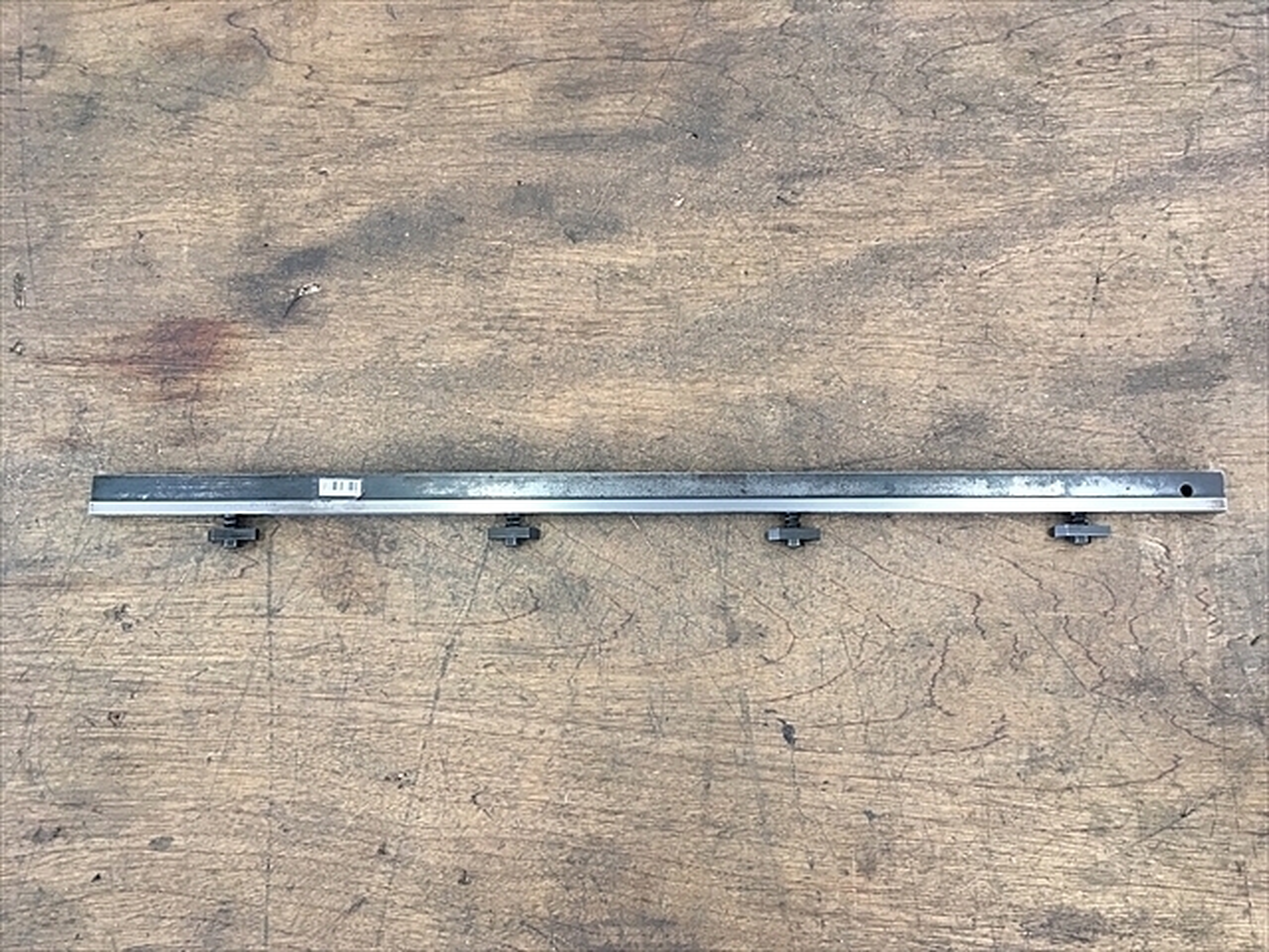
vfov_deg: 48.2
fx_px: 1063
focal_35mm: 29
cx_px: 634
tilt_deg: -78.8
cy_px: 476
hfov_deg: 61.7
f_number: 2.2
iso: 64
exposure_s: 1/30
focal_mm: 4.15
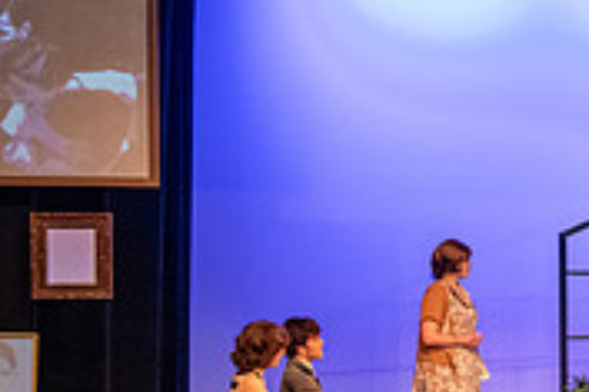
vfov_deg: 11.9
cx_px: 908
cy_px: 291
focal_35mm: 115
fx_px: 1881
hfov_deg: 16.1
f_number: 3.2
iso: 3200
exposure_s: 1/160
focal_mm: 35
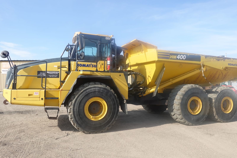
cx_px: 118
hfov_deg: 73.8
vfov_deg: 53.1
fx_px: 158
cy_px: 79
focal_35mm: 24
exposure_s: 1/250
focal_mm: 9.4
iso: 125
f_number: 5.6
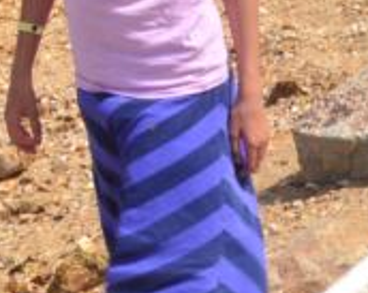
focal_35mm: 220
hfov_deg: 8.7
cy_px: -112
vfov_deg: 6.9
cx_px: -86
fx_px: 2392
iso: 200
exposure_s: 1/80
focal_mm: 42
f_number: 22
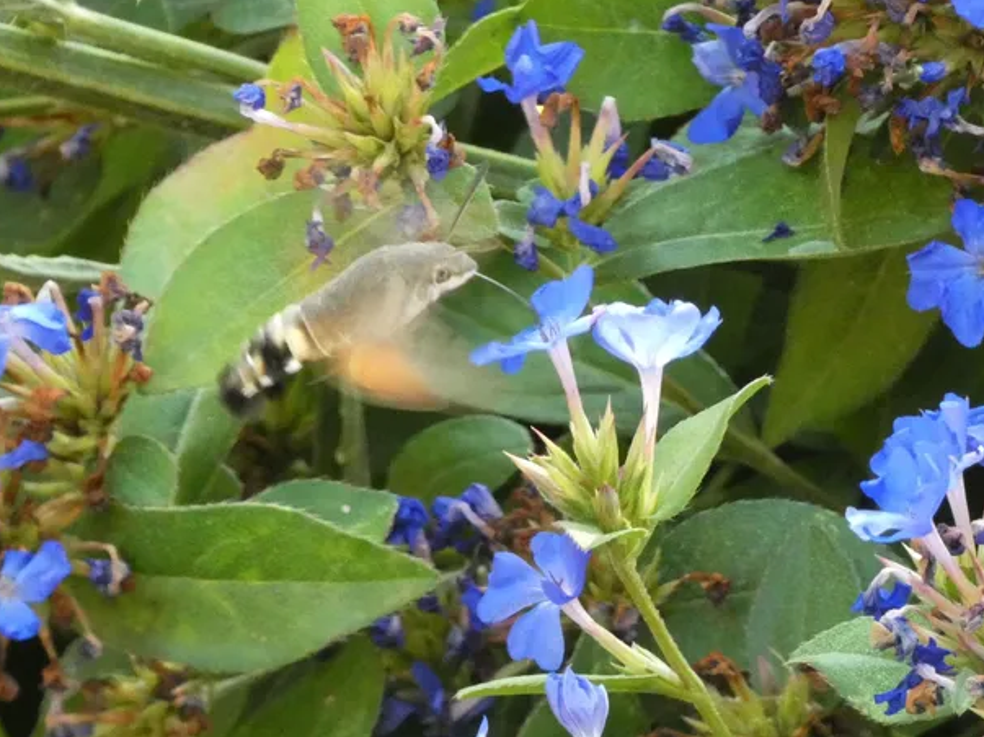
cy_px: 362
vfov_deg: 2.9
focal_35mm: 514
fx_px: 14608
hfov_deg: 3.9
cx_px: 514
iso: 1250
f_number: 5.6
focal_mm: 86.7
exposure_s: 1/100
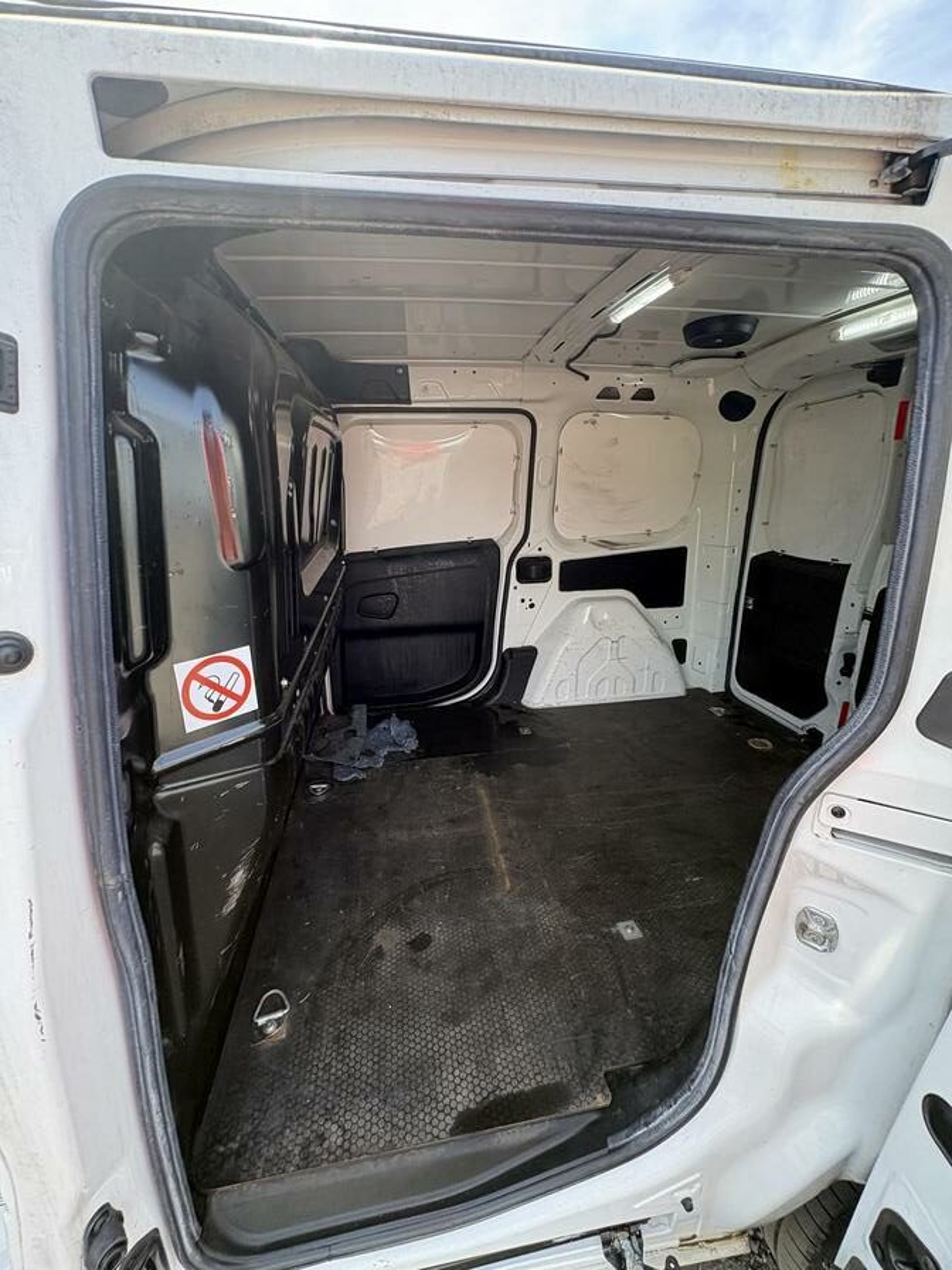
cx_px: 476
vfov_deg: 102.1
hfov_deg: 85.7
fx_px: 513
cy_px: 635
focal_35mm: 14
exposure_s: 1/174
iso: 64
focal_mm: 2.22
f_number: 2.2
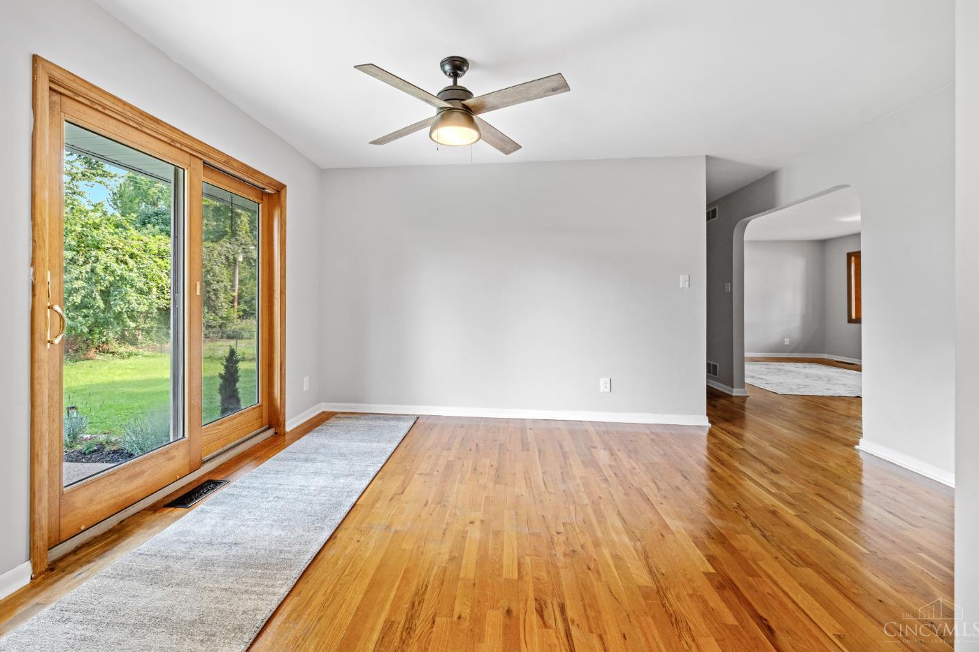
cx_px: 466
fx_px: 408
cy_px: 304
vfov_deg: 77.2
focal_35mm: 15
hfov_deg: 100.3
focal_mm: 14
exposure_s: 1/5
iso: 400
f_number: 7.1
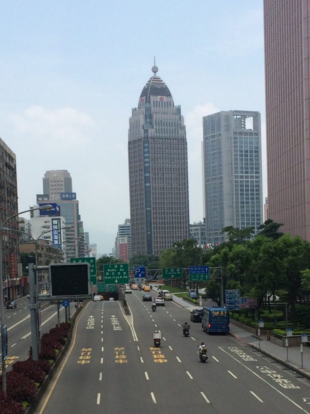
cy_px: 303
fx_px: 872
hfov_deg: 20.1
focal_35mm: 73
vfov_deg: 26.4
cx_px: 96
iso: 32
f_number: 2.2
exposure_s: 1/2740
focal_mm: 4.12
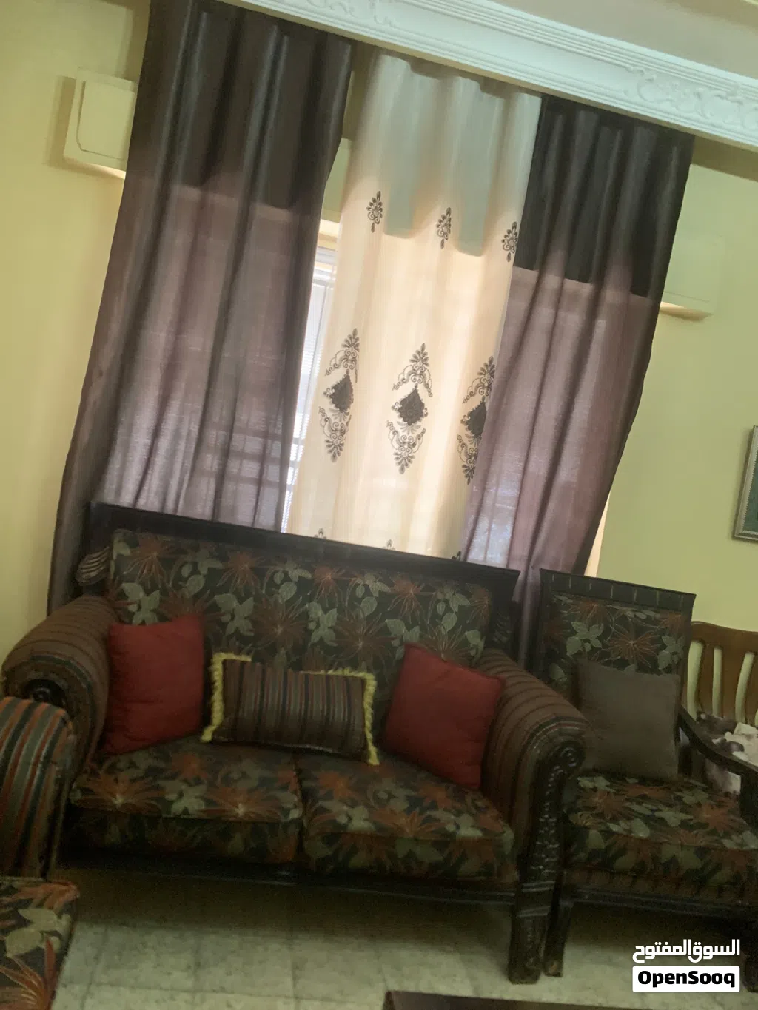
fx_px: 759
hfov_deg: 53.1
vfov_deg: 67.3
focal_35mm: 26
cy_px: 505
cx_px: 379
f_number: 1.8
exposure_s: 1/50
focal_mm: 4.25
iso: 400
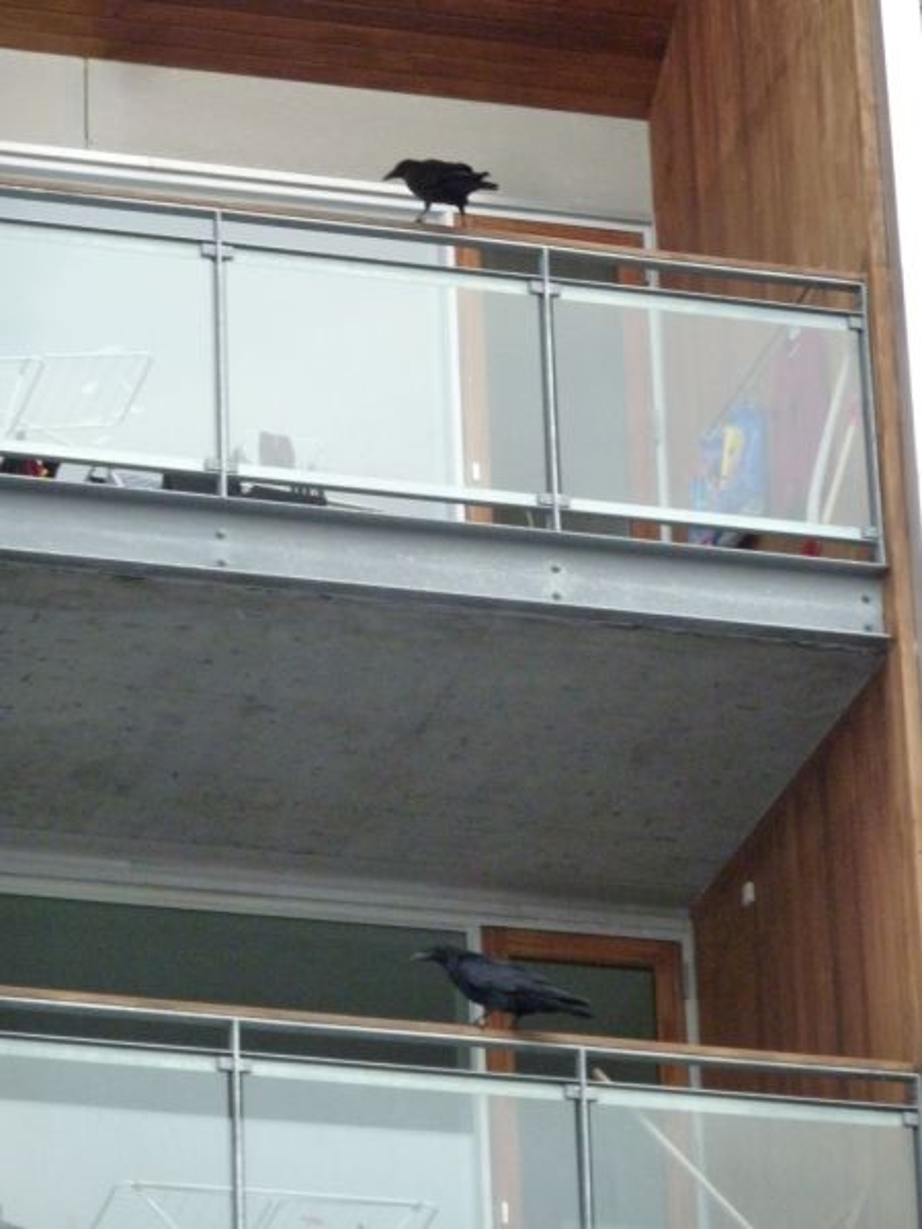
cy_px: 614
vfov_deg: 10.1
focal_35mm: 196
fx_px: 6961
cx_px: 461
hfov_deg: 7.6
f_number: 4.5
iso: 800
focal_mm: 32.1
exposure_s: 1/320
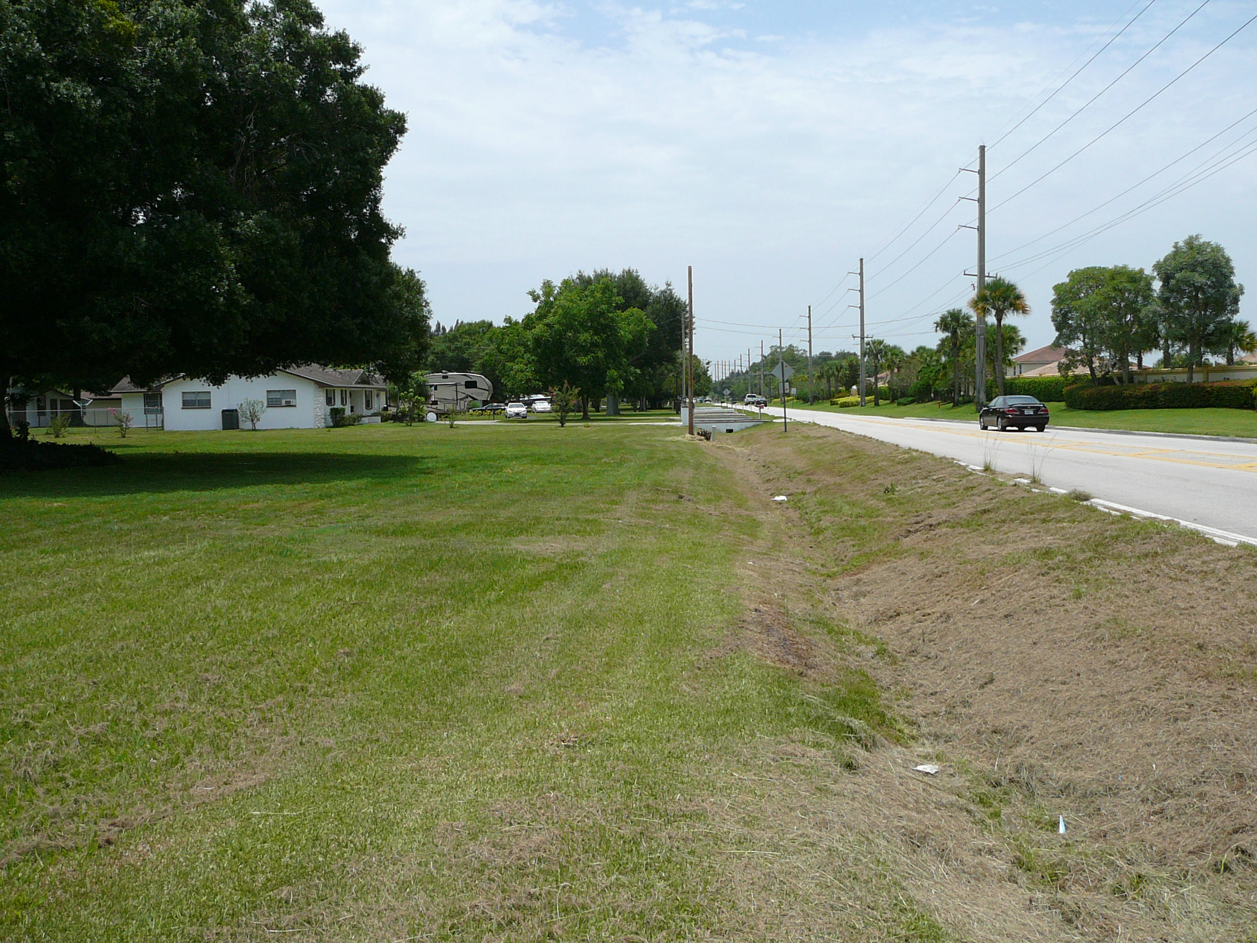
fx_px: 1271
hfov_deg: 52.6
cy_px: 472
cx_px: 628
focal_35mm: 35
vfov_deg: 40.7
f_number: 5
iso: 80
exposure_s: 1/500
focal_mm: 5.2
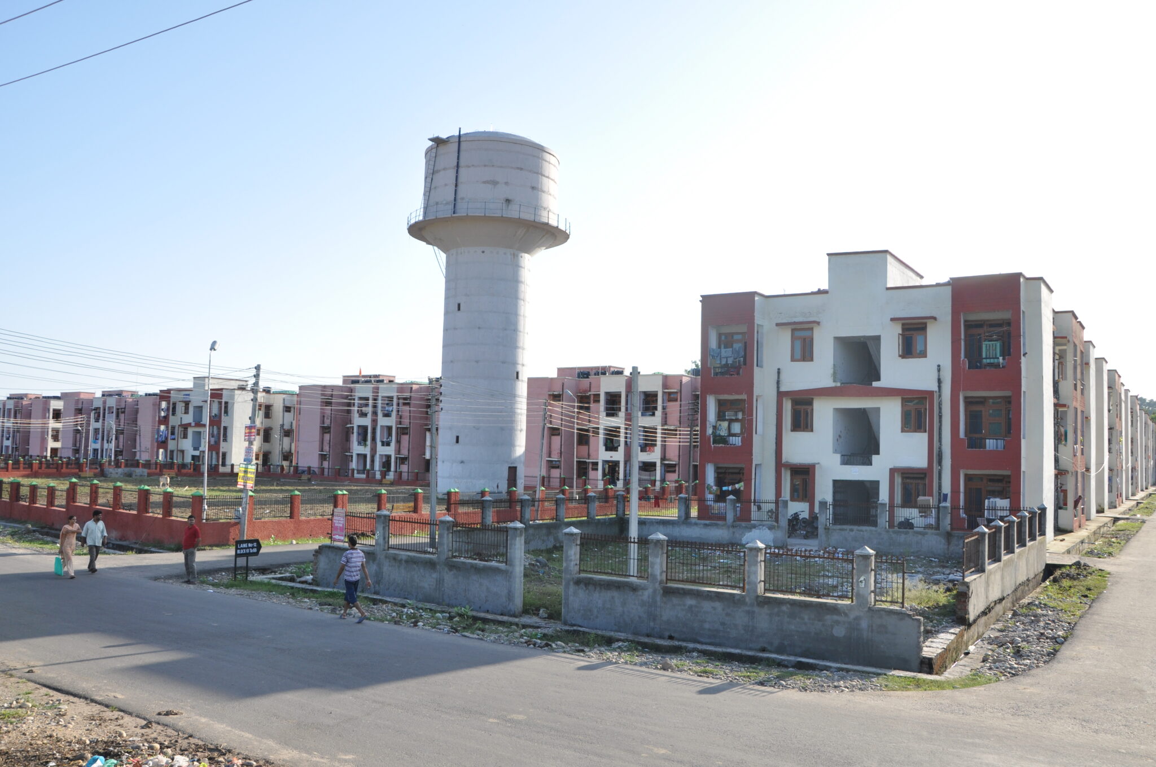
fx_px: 866
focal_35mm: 27
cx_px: 578
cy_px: 384
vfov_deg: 47.8
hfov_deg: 67.4
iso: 200
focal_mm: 18
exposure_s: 1/200
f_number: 9
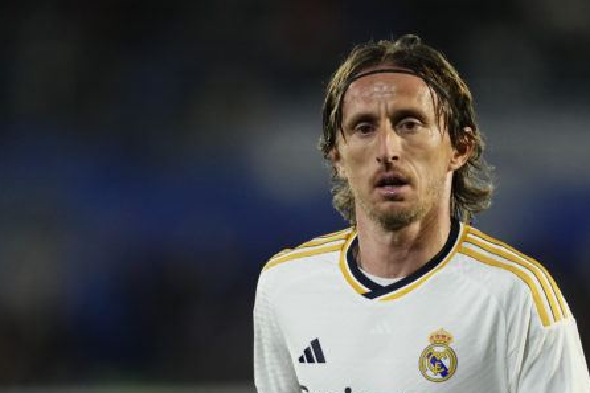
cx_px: 447
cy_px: 328
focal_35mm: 673
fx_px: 11025
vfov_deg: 2.0
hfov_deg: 3.1
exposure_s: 1/1600
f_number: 2.8
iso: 2500
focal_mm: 400
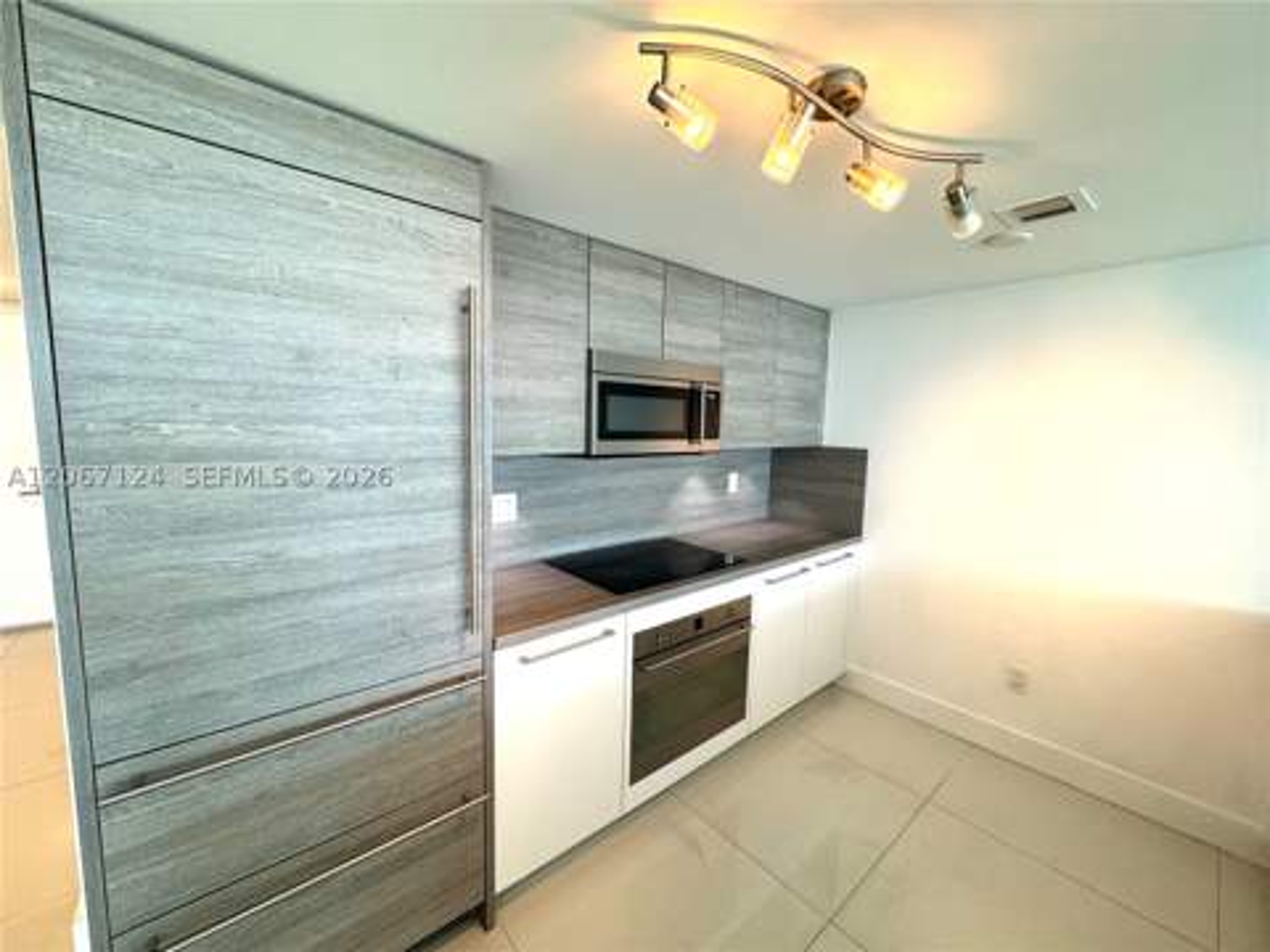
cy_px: 476
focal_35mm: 14
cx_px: 635
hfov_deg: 102.1
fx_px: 514
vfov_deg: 85.7
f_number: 2.2
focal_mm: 2.22
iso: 125
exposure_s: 1/120
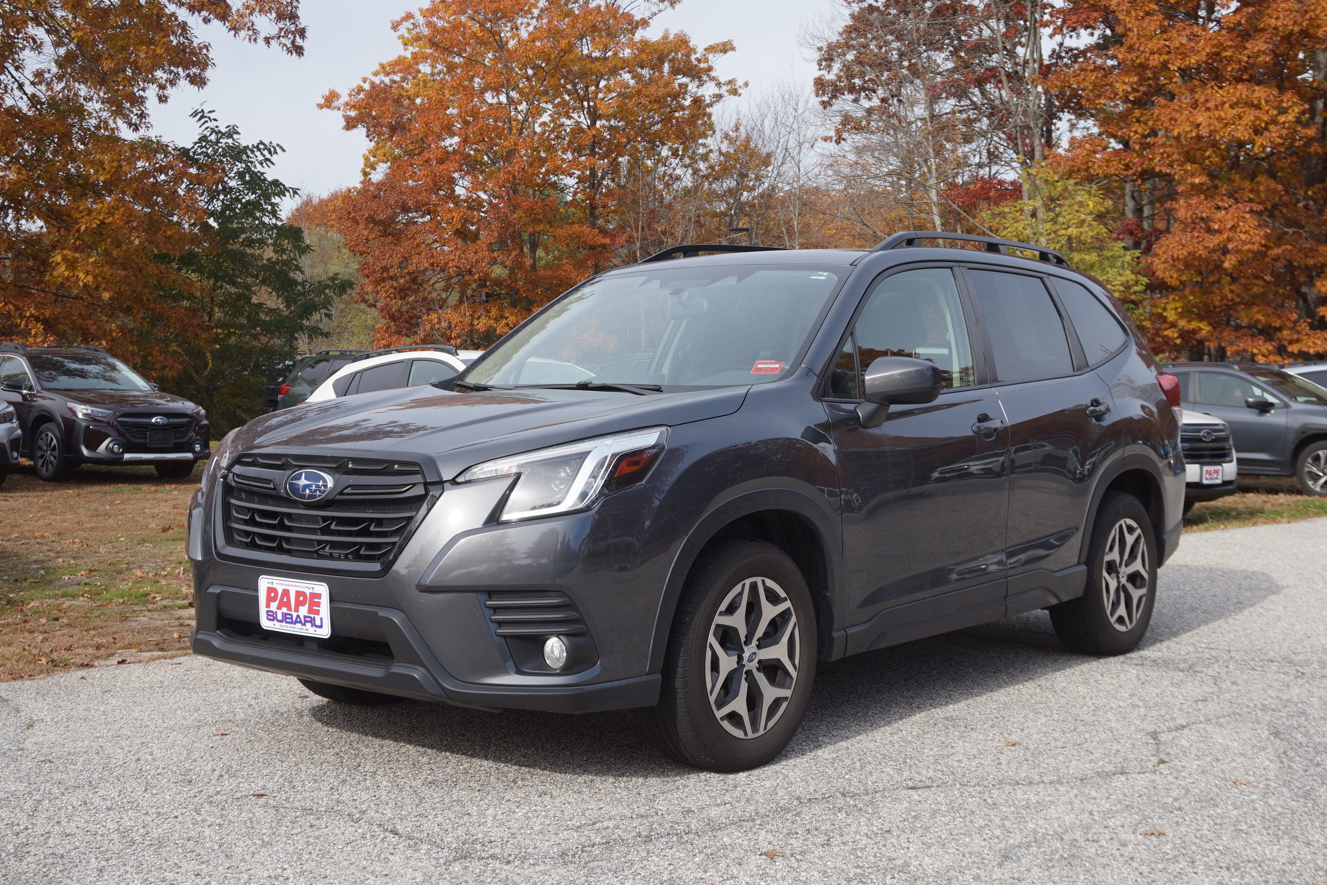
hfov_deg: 45.0
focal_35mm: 44
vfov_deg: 30.8
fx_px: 1603
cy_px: 442
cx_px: 664
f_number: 6.3
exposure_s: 1/200
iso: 100
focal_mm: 29
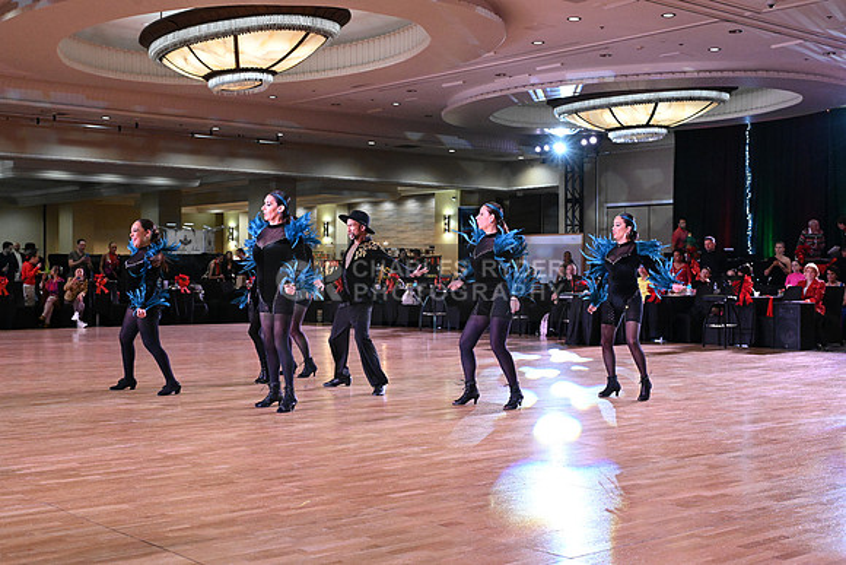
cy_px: 282
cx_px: 423
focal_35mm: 46
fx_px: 1081
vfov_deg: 29.3
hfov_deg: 42.7
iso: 6400
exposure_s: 1/320
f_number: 5.6
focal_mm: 46
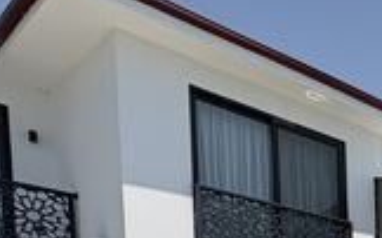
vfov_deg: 19.3
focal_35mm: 53
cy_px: 411
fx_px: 551
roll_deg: +0.7
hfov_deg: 24.5
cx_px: 632
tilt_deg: -3.3
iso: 50
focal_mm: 2.22
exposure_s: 1/2874
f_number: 2.2
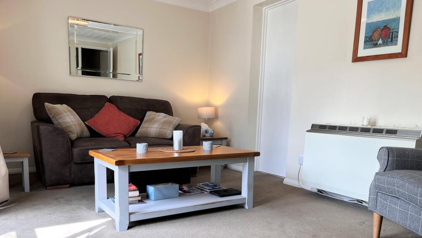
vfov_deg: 39.7
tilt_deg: -9.6
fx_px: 325
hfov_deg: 66.1
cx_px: 212
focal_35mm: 29
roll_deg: -3.2
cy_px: 161
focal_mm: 5.1
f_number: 1.6
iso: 32
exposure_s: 1/100
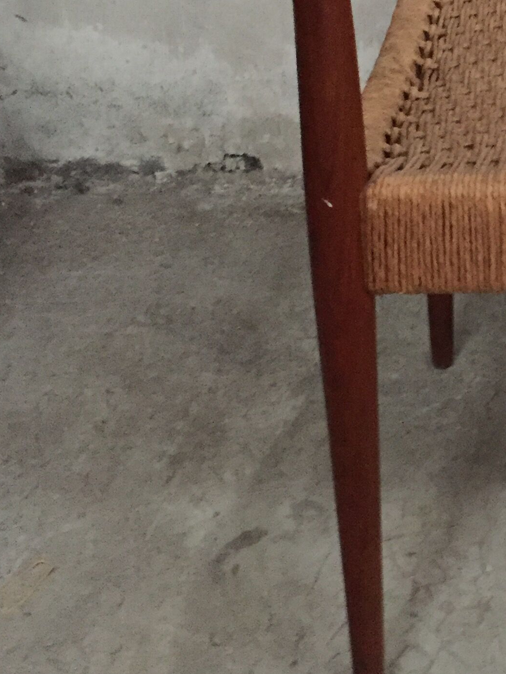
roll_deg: +2.9
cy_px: 231
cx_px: 518
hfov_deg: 20.8
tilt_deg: -28.2
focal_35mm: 68
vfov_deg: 28.4
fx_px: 1325
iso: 640
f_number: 2.2
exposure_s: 1/17
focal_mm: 4.15
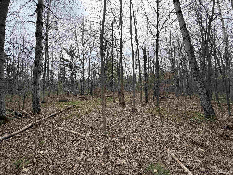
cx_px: 116
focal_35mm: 14
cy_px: 88
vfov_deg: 85.7
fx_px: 94
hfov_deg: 102.1
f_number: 2.2
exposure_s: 1/770
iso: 40
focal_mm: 2.22
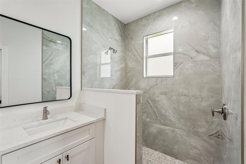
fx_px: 109
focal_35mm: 16
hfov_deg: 96.7
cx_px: 123
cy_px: 82
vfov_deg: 73.7
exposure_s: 1/40
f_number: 8
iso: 400
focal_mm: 16
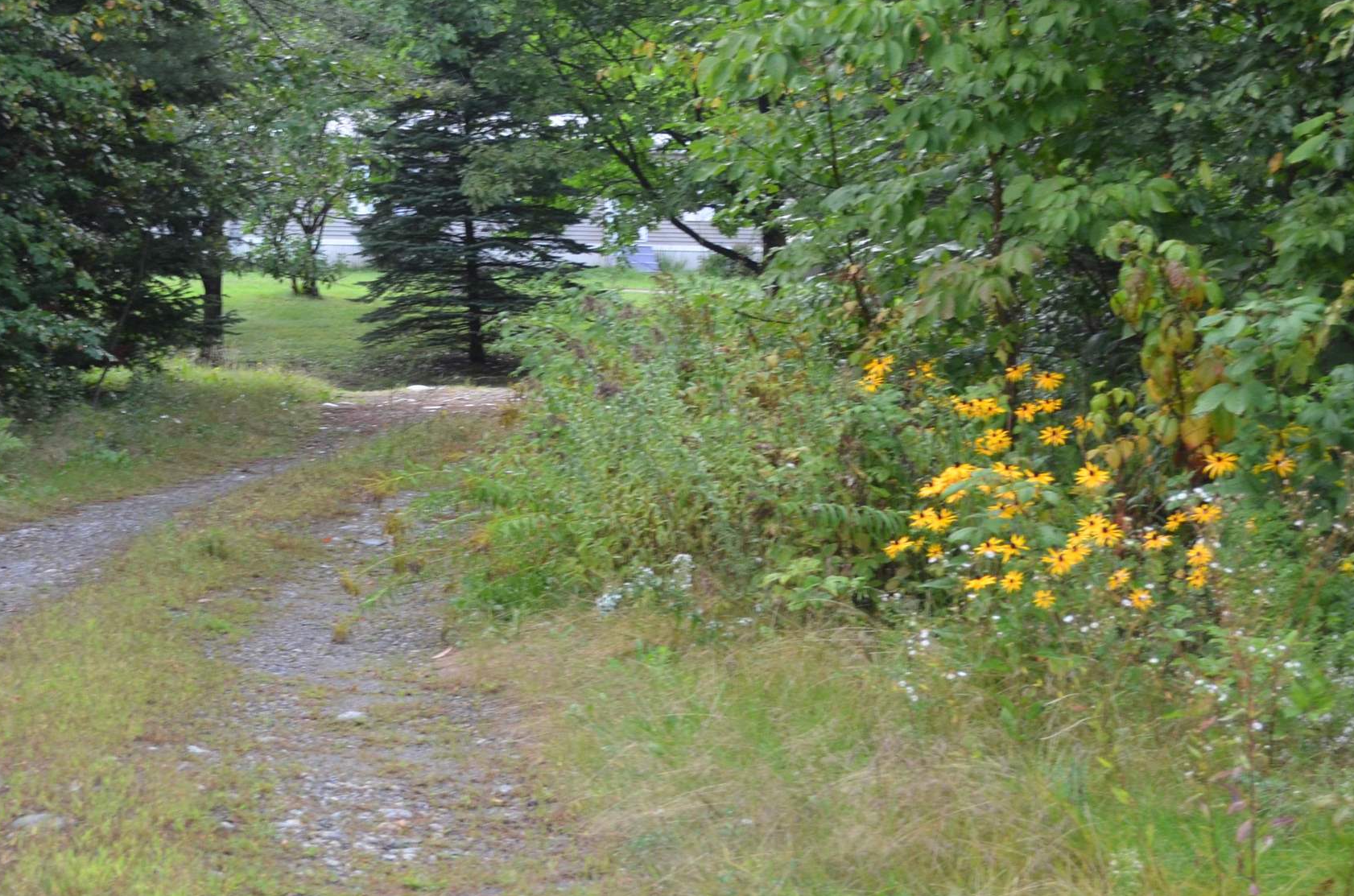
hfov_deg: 21.2
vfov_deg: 14.2
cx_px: 365
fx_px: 3599
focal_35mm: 96
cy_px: 353
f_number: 5
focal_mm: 35
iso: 400
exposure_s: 1/80
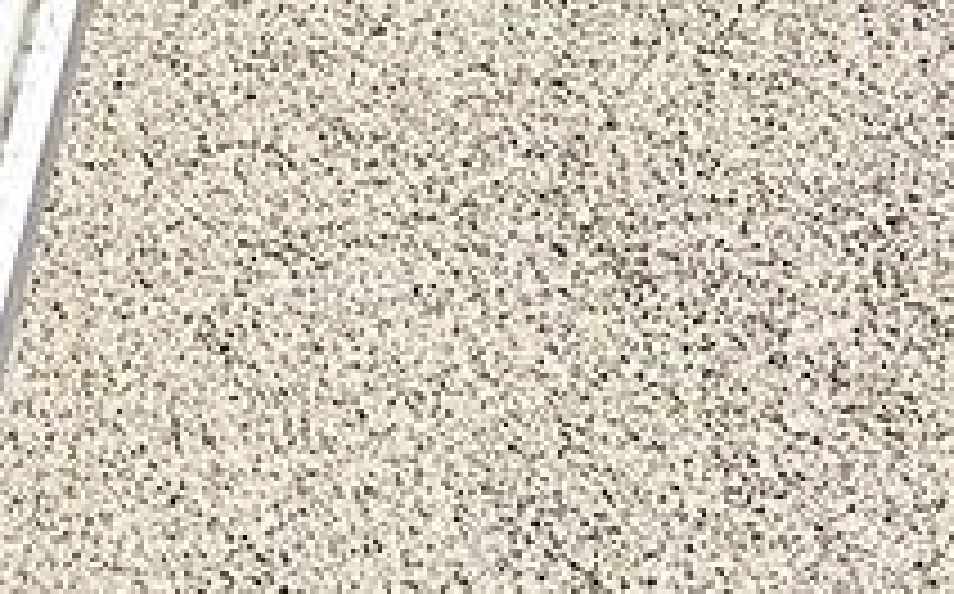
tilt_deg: -25.1
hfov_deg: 8.4
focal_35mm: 223
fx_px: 5792
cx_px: -1521
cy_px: -2151
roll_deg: +4.0
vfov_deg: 5.0
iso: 25
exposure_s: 1/2137
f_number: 2.2
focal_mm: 4.15
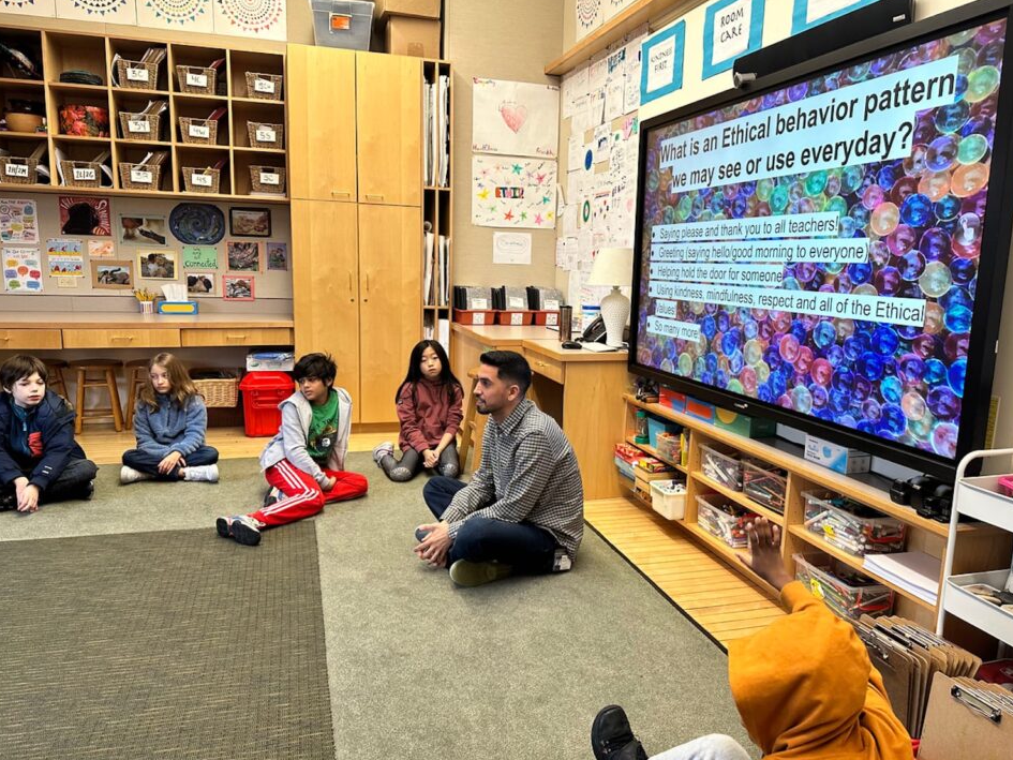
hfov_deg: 67.3
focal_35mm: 26
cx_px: 526
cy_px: 400
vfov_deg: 53.0
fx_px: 761
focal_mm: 6.86
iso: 160
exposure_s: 1/60
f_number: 1.78
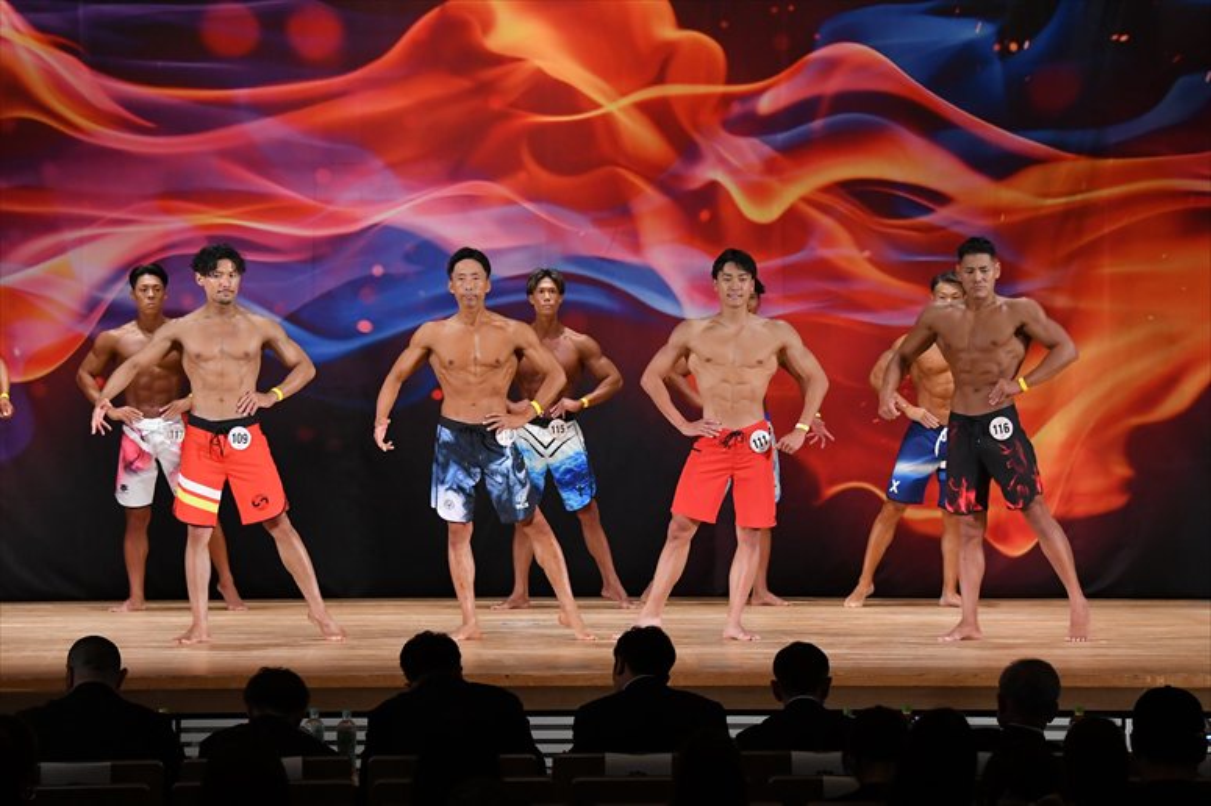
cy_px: 403
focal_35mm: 135
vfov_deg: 10.2
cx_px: 606
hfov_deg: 15.2
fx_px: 4539
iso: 3200
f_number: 5.6
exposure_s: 1/400
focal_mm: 90
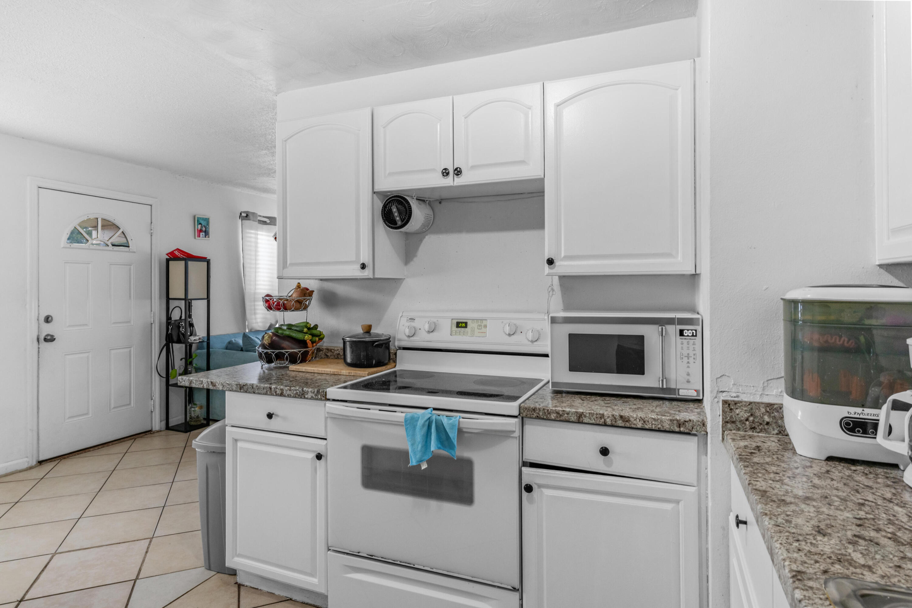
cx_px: 456
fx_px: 507
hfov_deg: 84.0
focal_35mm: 20
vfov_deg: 61.9
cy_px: 304
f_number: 9
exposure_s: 1/6
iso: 800
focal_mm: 20
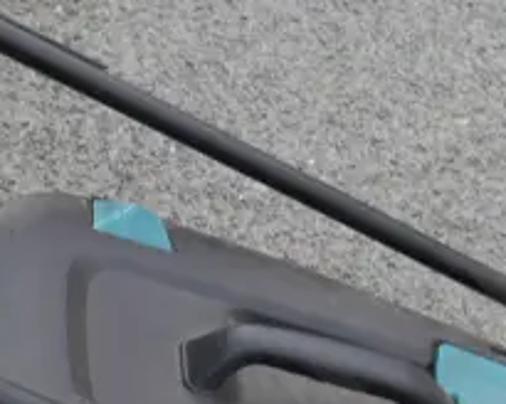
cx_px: 336
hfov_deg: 12.3
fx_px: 2336
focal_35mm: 156
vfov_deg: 9.8
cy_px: 397
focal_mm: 16
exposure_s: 1/125
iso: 200
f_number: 4.5
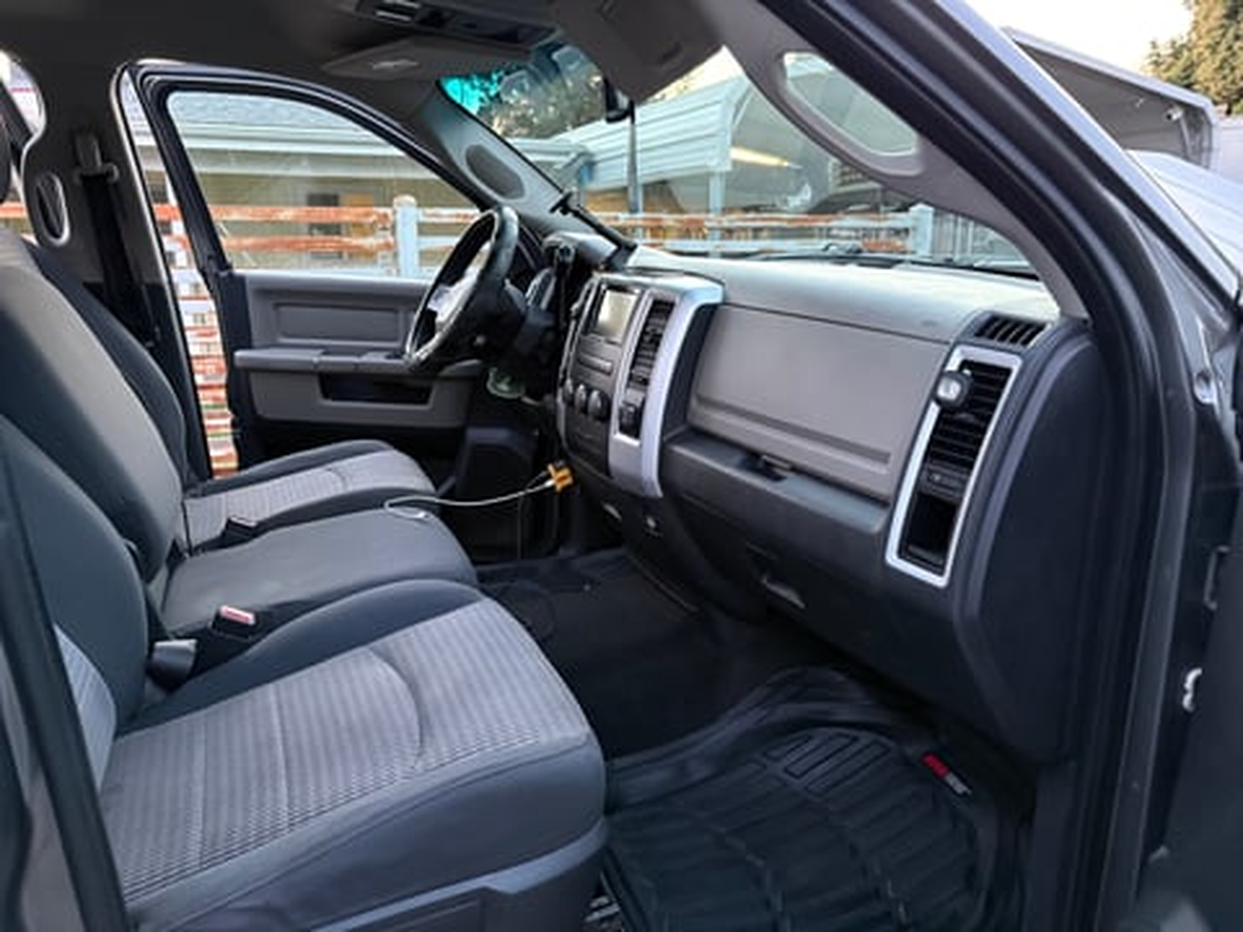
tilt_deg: -12.5
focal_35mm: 26
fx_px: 934
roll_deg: +0.1
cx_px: 622
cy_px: 466
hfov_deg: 67.3
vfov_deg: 53.1
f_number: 1.6
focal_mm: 5.96
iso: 640
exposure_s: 1/40
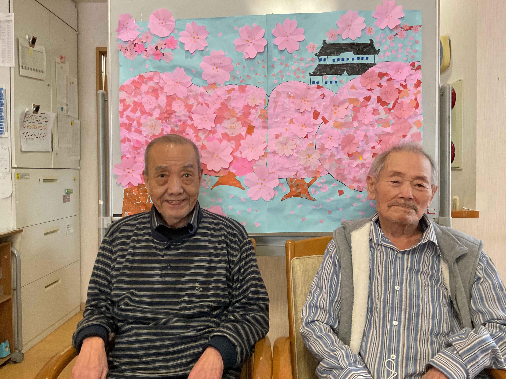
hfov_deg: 58.4
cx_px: 252
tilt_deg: -1.5
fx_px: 453
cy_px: 184
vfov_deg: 45.4
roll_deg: -0.9
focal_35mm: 31
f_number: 1.8
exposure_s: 1/60
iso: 200
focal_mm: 3
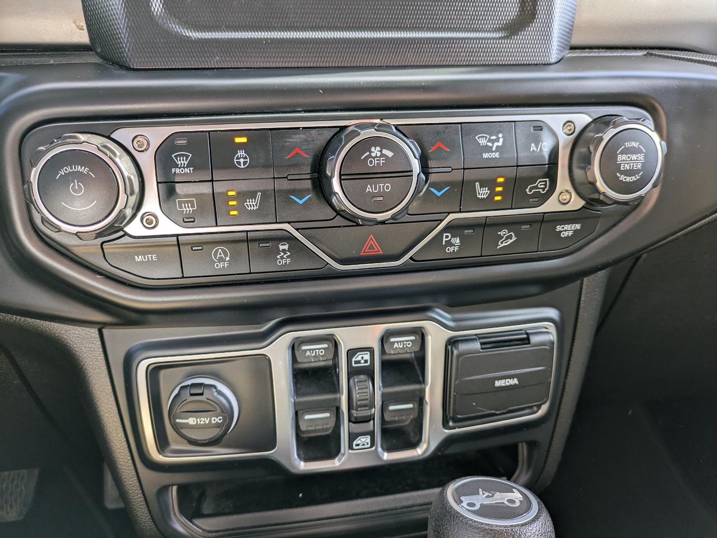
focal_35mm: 25
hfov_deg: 69.4
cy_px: 269
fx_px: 518
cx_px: 358
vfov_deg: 54.9
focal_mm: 5.43
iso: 65
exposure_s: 1/100
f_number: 1.89
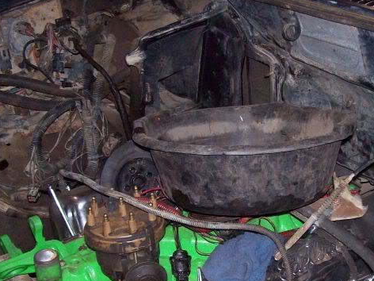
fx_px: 659
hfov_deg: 31.5
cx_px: 236
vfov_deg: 23.9
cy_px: 180
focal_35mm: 61
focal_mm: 6
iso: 140
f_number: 2.7
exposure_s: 1/64
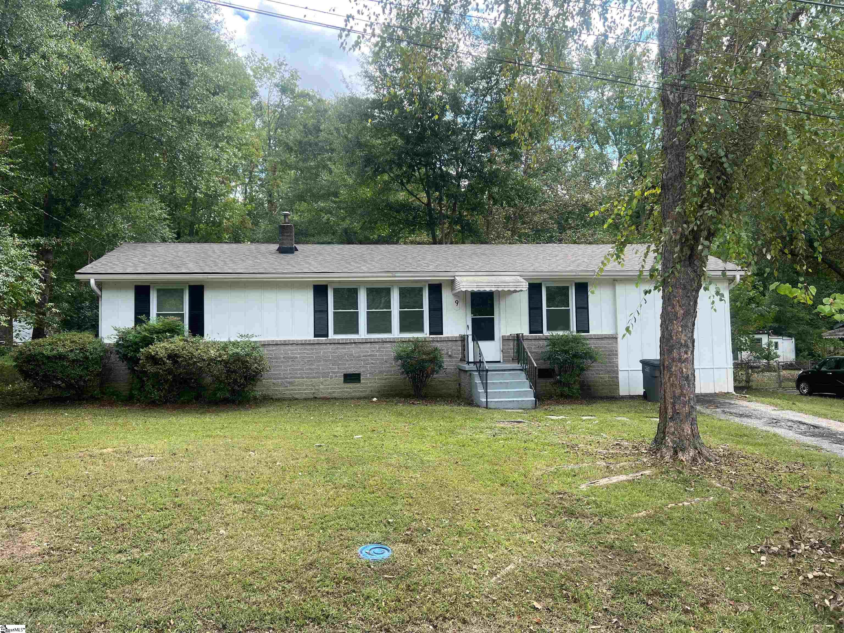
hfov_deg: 67.3
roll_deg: +1.0
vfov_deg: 53.1
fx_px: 634
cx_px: 422
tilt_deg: +2.6
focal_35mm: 26
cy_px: 316
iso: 50
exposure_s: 1/1000
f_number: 1.5
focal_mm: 5.7
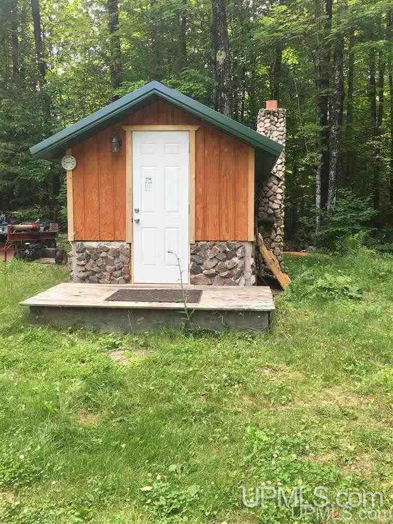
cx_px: 196
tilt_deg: -3.3
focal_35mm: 29
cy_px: 262
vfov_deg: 61.7
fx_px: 439
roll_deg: -1.4
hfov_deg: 48.2
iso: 25
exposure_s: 1/122
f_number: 2.2
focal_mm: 4.15
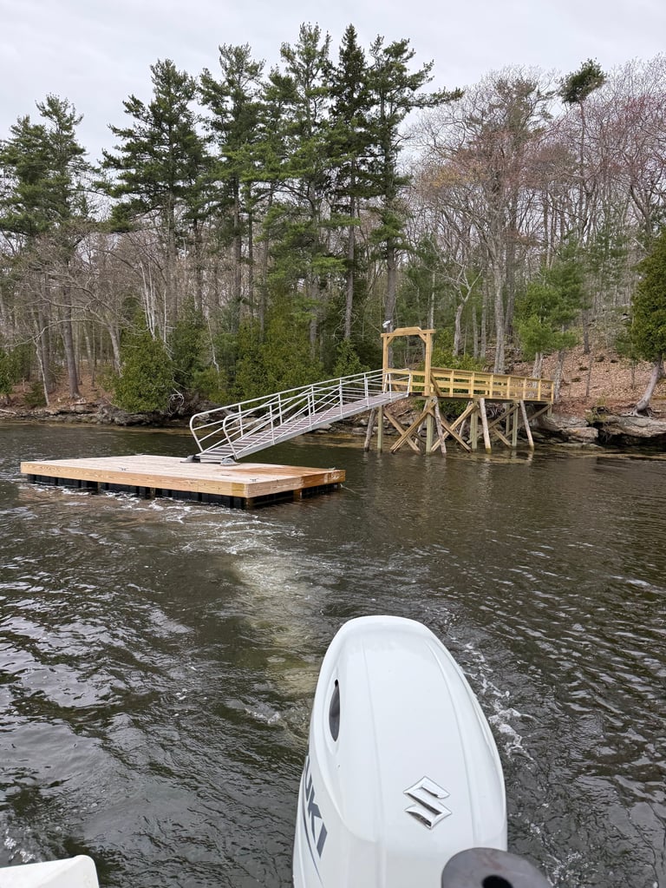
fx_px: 615
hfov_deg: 56.8
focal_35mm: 24
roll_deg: -1.2
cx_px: 333
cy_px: 444
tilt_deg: -2.0
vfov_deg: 71.6
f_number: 1.78
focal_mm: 6.76
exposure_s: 1/735
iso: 100
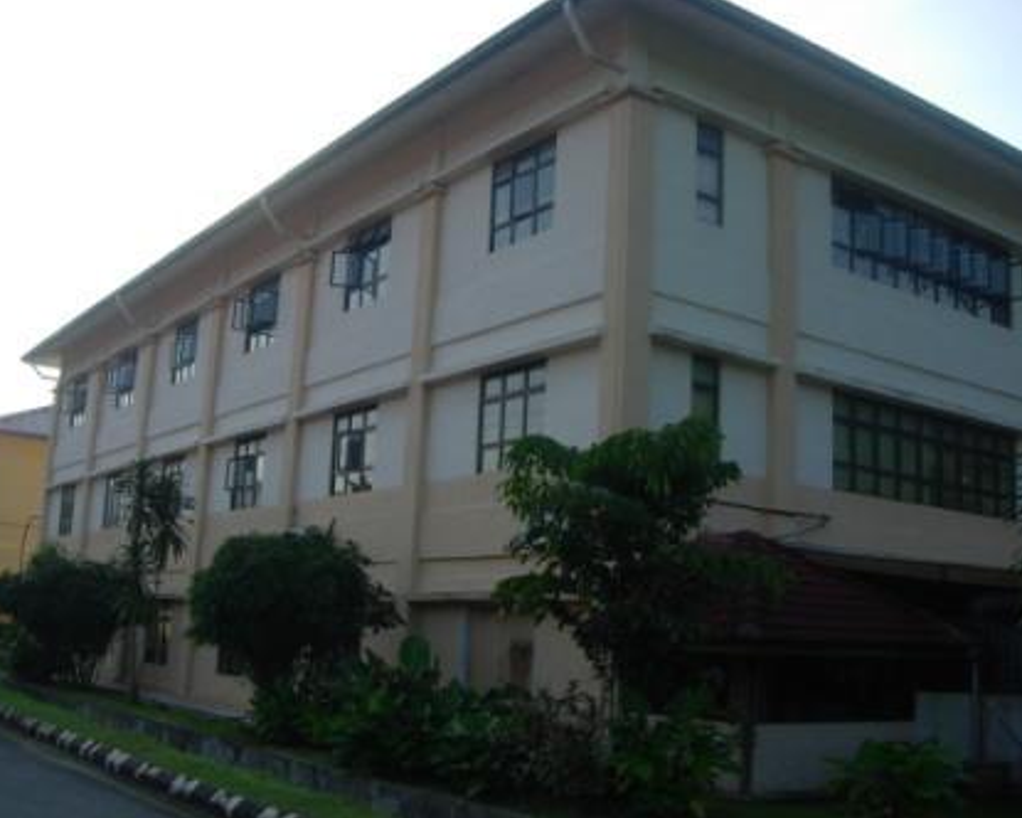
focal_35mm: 40
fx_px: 1210
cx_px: 490
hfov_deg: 45.8
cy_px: 407
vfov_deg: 37.3
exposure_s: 1/1024
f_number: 2.8
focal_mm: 7.8
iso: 64
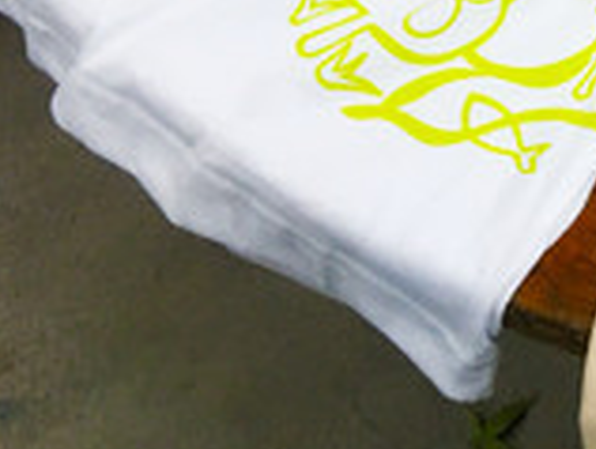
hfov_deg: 15.1
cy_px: -272
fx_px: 1897
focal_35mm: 110
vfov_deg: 12.7
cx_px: 1117
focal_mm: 4.15
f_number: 2.2
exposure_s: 1/15
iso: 40
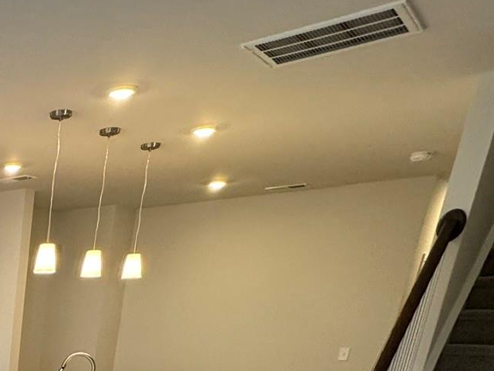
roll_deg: +0.2
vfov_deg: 25.6
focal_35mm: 45
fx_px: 642
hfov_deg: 30.9
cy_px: 529
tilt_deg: -19.4
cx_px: -176
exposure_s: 1/120
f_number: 2.2
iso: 250
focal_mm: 2.22
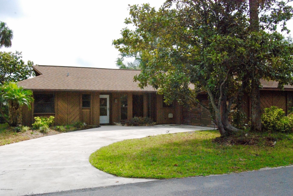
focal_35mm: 39
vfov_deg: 34.3
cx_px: 146
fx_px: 318
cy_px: 98
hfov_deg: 49.5
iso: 3200
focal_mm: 26
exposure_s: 1/1250
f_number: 18
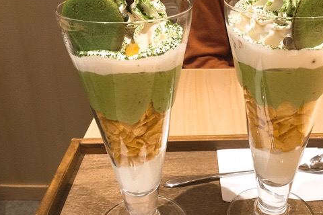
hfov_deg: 44.9
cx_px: 208
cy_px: 77
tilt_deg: -23.9
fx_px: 386
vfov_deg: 31.0
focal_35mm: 43
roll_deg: -1.9
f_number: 2.4
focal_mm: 3.3
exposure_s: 1/30
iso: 40
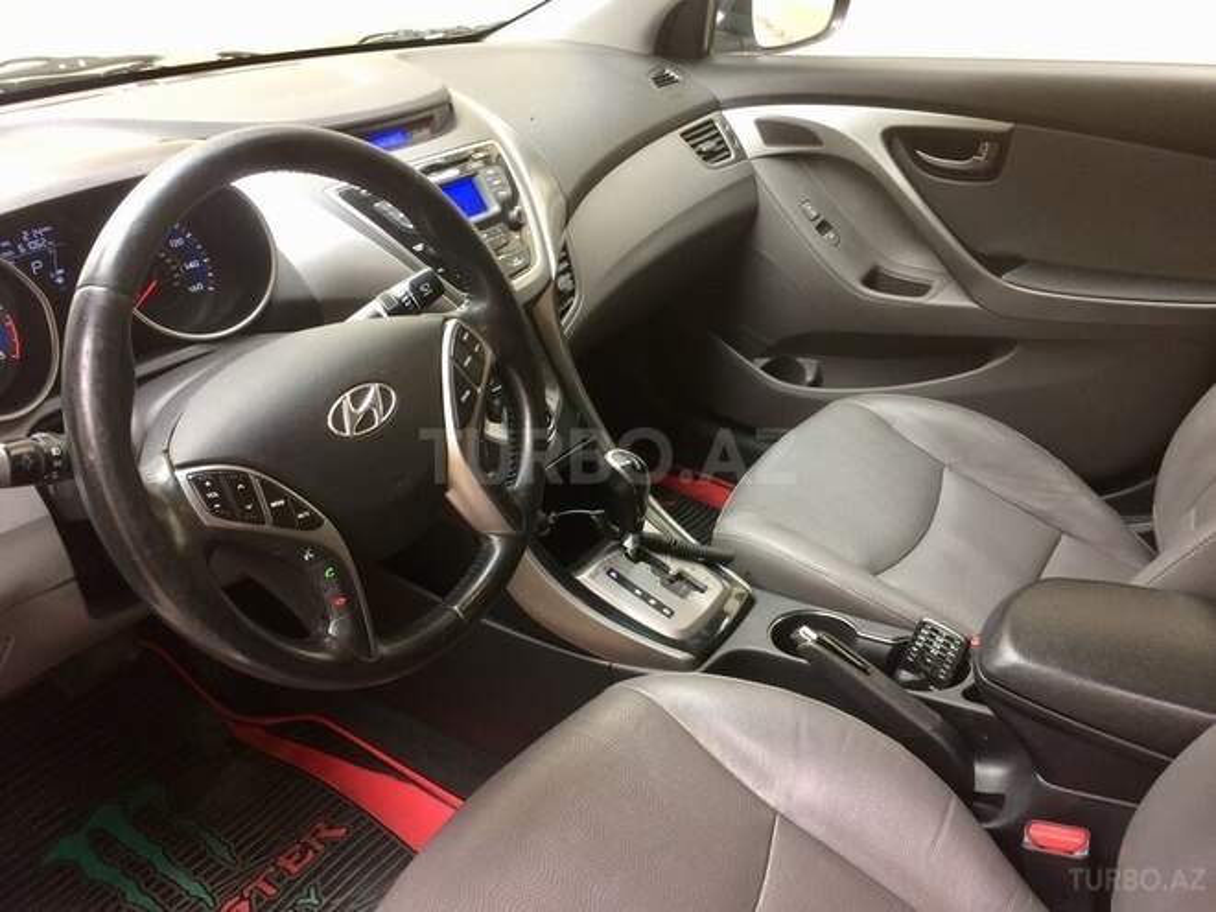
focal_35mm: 29
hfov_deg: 61.7
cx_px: 608
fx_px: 1019
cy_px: 456
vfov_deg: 48.2
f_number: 2.2
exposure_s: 1/33
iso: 40
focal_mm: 4.15
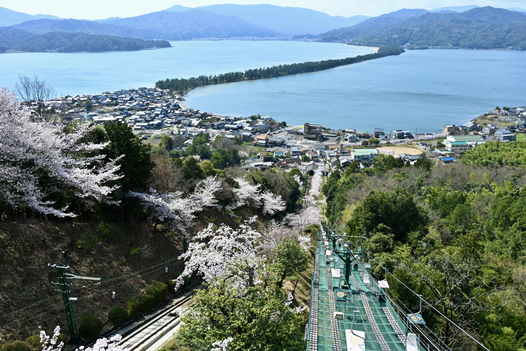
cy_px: 176
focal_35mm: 28
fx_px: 409
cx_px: 263
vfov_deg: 46.4
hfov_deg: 65.5
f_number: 16
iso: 2500
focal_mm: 28
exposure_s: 1/1000
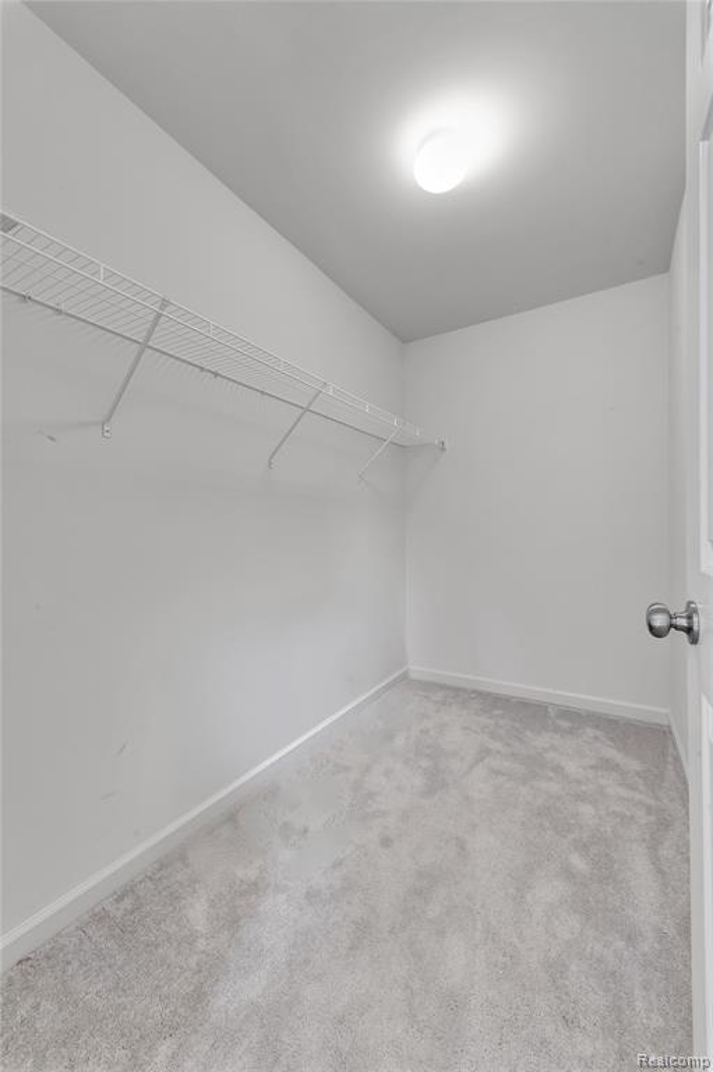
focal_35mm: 14
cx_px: 356
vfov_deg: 104.3
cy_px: 536
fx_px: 416
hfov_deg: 81.1
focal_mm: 14
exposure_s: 1/13
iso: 2800
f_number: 9
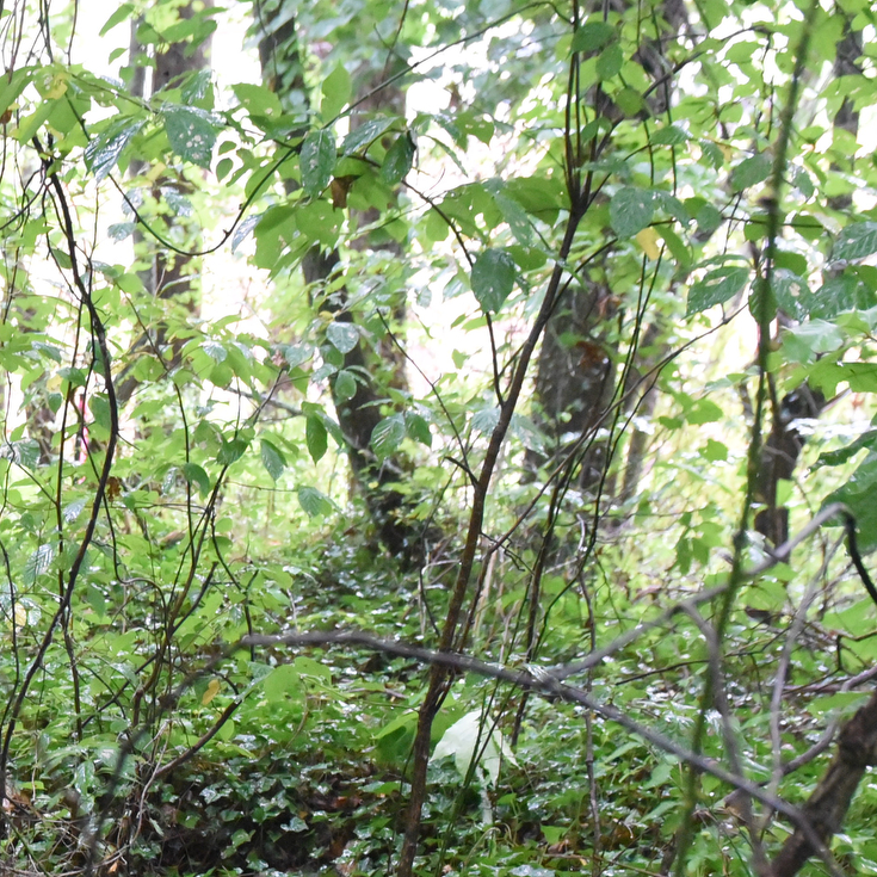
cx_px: -41
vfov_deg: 19.6
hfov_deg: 19.5
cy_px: 877
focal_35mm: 86
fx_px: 2465
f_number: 4
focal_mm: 31
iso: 10000
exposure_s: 1/80
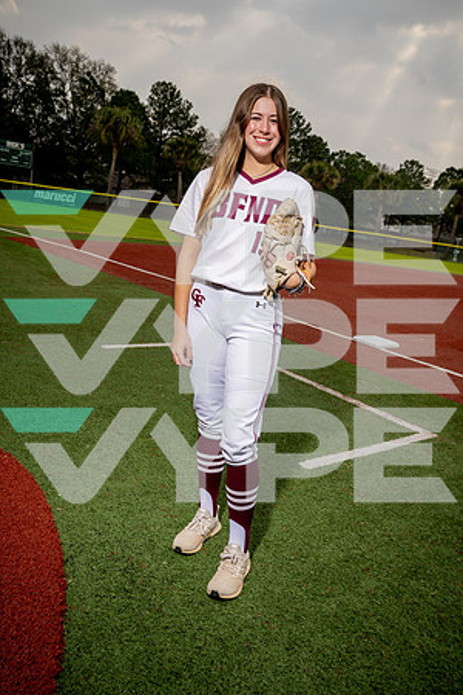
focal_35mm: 31
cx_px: 232
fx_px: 598
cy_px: 348
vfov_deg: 60.3
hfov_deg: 42.3
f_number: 8
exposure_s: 1/250
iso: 100
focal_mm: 31
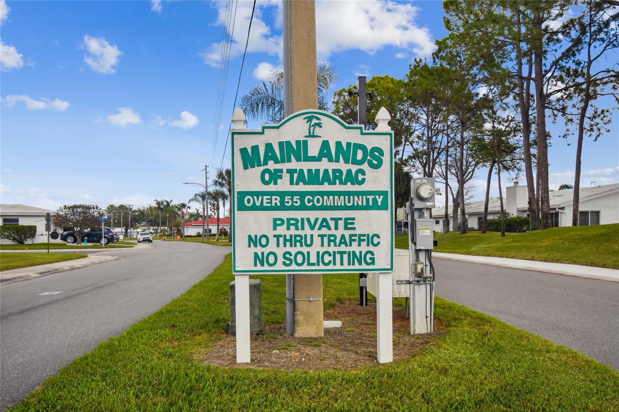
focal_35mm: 30
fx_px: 516
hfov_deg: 61.9
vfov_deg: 43.6
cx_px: 310
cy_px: 206
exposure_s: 1/1000
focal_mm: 20
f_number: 7.1
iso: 100
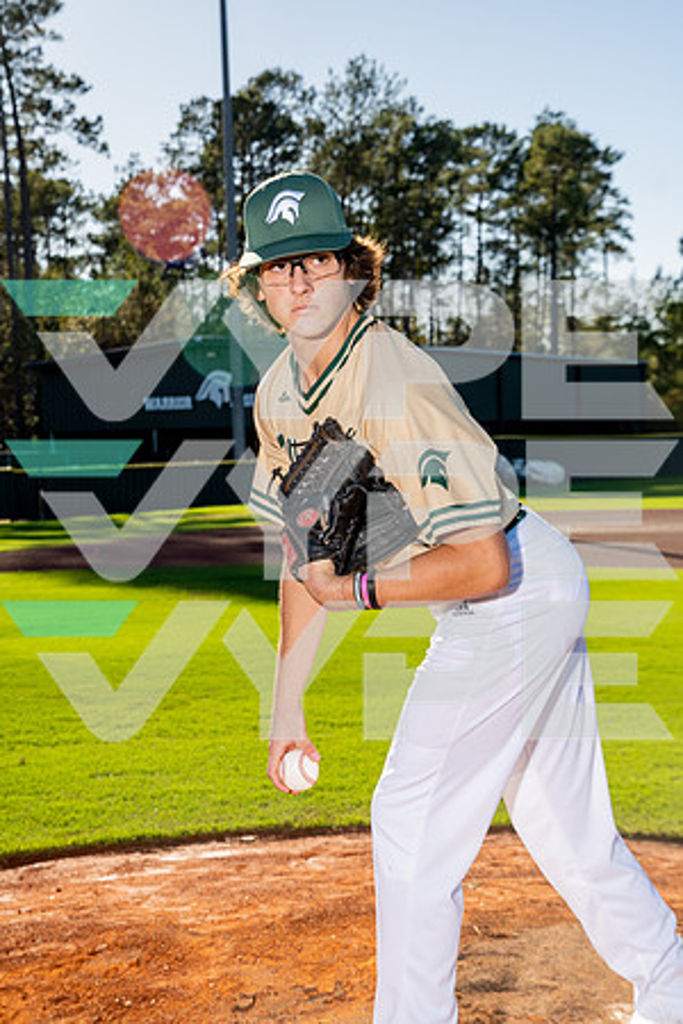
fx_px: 1622
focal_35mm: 57
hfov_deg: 23.8
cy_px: 512
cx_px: 342
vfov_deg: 35.1
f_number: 6.3
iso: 100
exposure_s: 1/250
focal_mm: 57
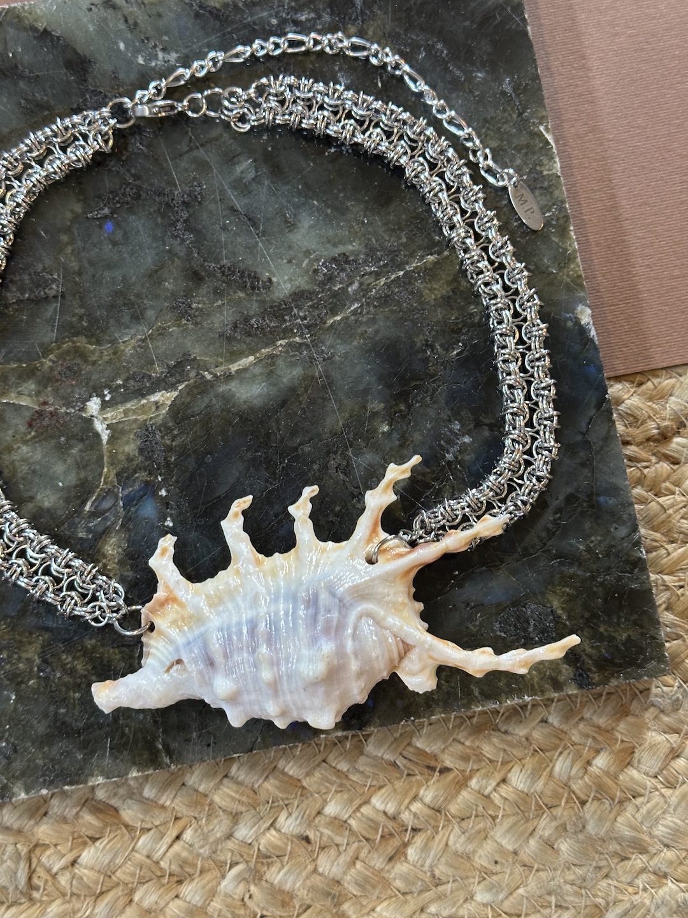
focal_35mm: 48
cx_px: 344
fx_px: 1272
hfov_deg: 30.3
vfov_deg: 39.7
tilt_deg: -80.3
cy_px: 459
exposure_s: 1/33
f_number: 1.78
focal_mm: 6.86
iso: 200
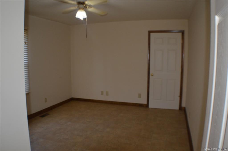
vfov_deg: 36.8
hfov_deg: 53.2
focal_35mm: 36
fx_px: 228
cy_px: 76
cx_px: 114
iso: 720
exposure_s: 1/60
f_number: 4
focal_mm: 24
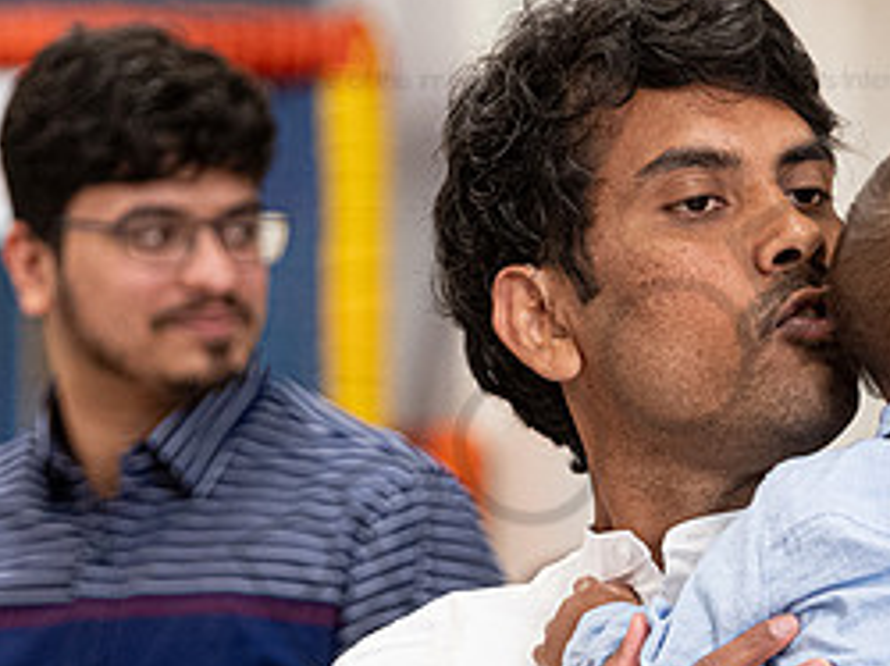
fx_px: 8425
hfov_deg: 6.0
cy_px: 547
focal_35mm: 328
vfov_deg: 4.5
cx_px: 562
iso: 1600
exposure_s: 1/125
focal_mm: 98.2
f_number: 3.2
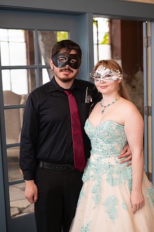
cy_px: 116
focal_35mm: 50
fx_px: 321
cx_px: 77
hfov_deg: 27.0
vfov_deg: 39.6
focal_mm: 50
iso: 400
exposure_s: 1/125
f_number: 2.8
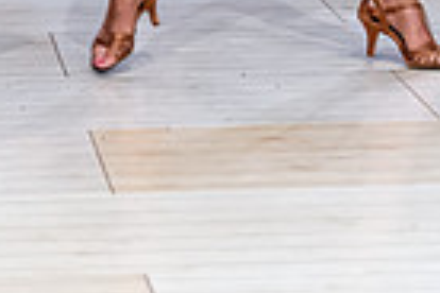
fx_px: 3556
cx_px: -192
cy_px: -314
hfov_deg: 7.0
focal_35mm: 291
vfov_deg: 4.6
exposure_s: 1/400
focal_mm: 60
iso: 3200
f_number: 3.2
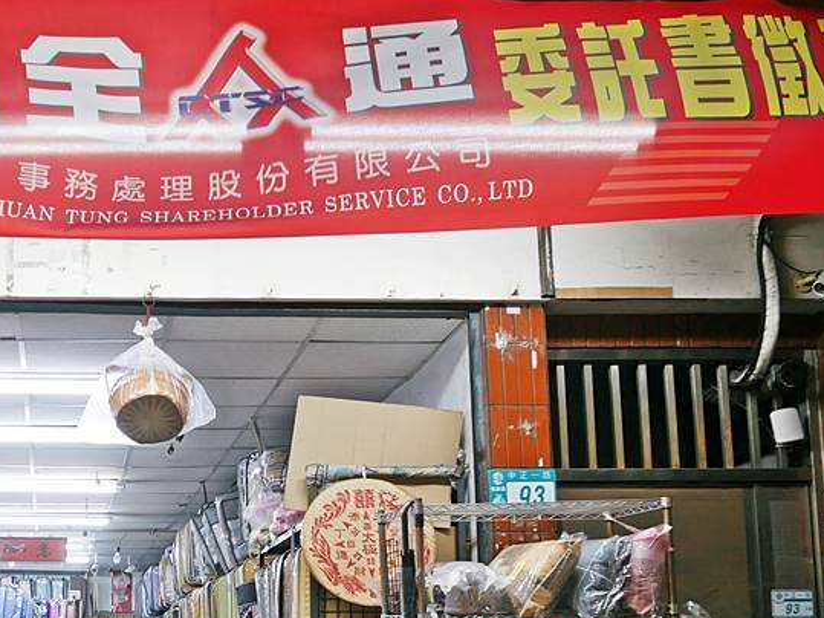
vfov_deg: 27.3
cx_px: 67
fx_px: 1238
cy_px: 524
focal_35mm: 52
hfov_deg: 34.6
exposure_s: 1/60
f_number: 3.5
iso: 400
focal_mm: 14
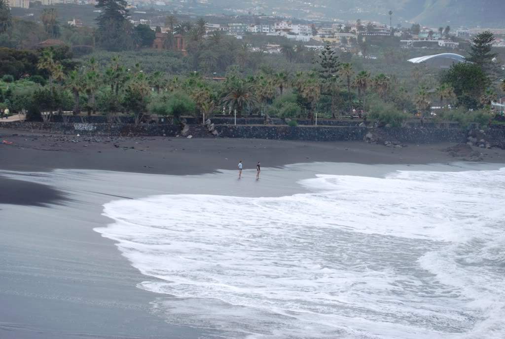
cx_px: 252
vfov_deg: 16.6
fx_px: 1159
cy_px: 170
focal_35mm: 82
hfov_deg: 24.6
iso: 100
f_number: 6.3
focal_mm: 55
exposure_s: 1/160
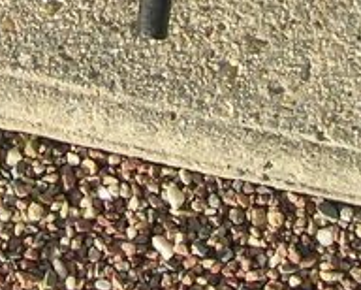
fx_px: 1957
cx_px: 130
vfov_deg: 7.9
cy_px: -380
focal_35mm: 183
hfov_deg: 10.5
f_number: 4.9
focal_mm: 6
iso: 50
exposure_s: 1/135
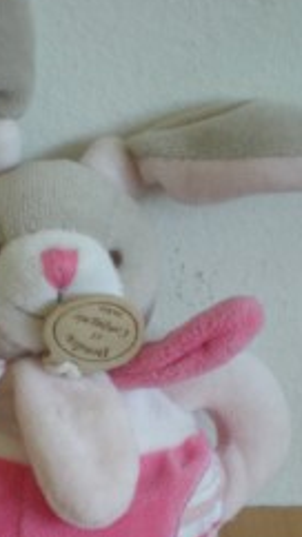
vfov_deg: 23.7
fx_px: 1268
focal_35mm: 89
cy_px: 402
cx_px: 49
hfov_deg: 13.5
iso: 200
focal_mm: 6.3
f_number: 3.1
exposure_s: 1/46
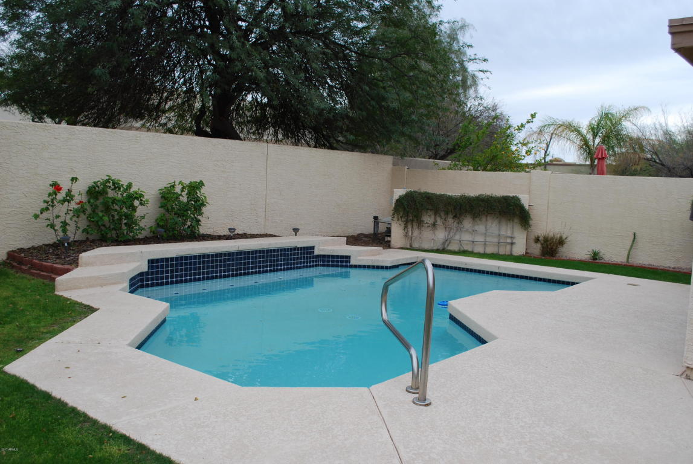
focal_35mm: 33
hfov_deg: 57.2
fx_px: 636
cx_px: 346
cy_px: 232
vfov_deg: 40.1
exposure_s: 1/160
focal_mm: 22
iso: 100
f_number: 6.3
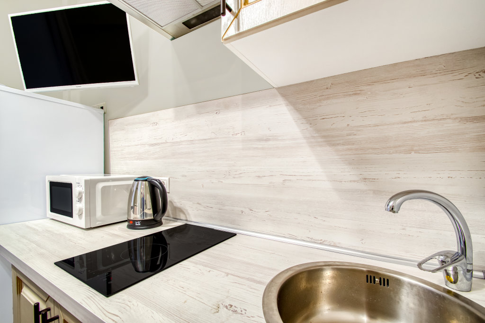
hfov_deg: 100.4
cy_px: 162
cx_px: 242
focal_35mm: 15
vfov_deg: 77.3
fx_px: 202
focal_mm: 10
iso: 400
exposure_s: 1/4
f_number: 11
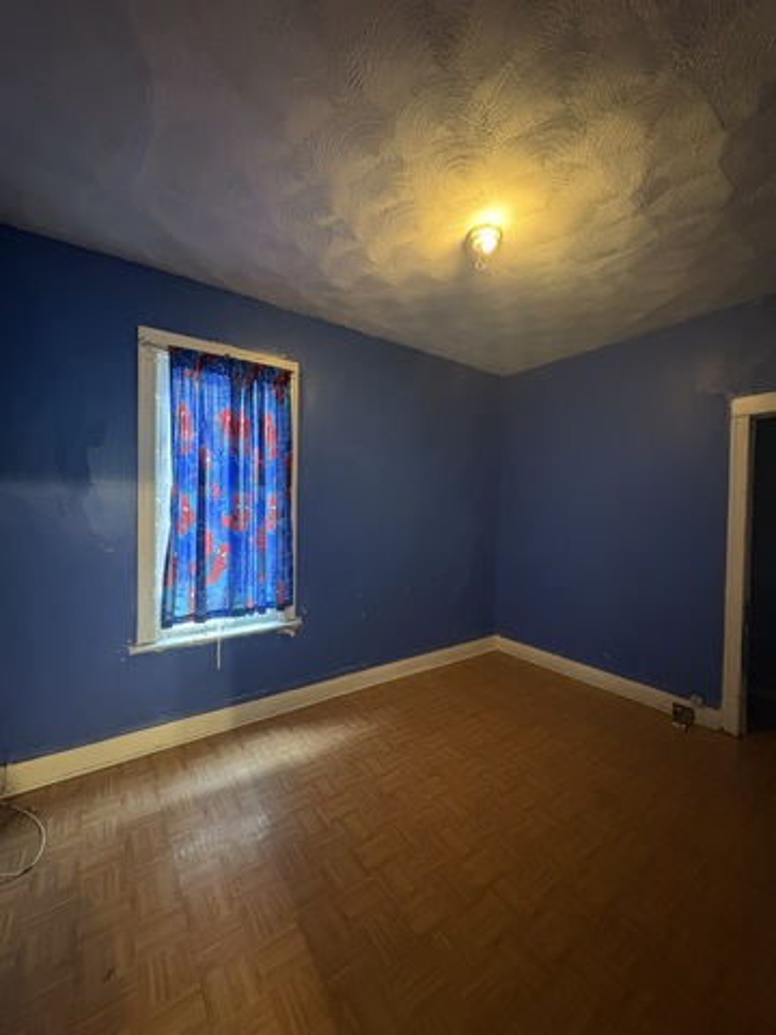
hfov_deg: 85.7
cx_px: 388
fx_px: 418
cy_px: 518
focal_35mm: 14
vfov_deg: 102.1
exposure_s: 1/30
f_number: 2.2
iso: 1250
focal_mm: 2.22
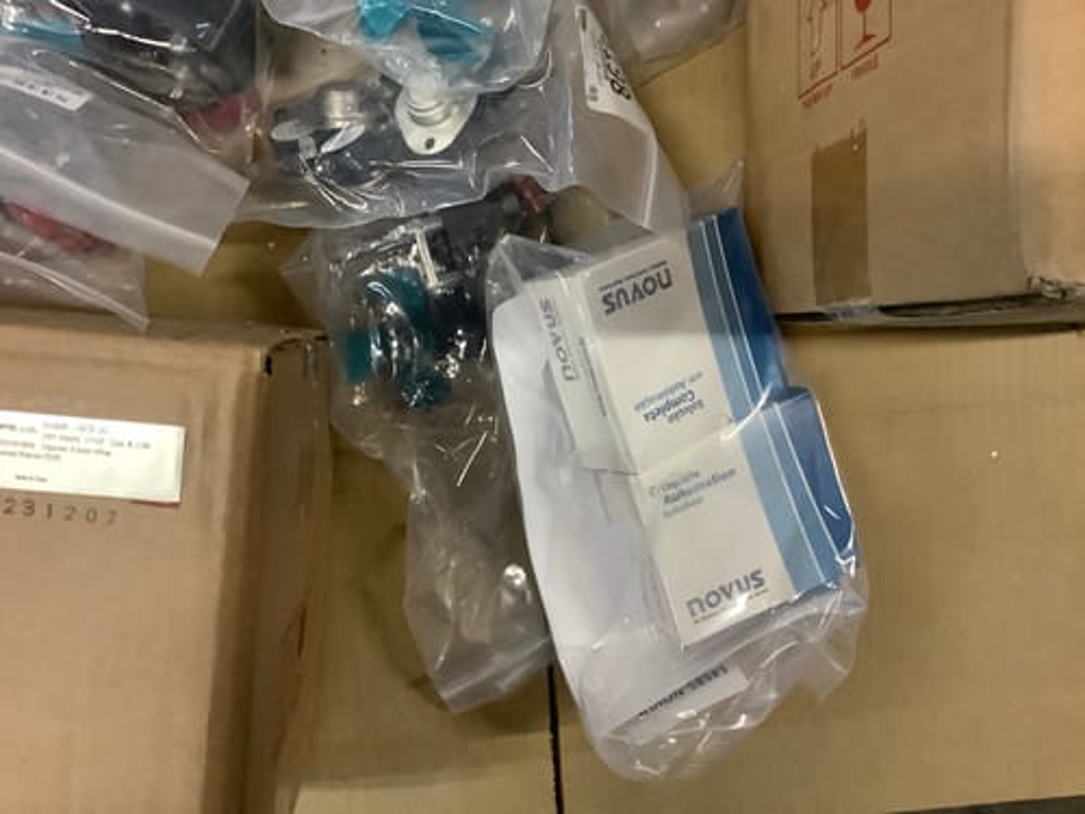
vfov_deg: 45.4
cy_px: 407
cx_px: 542
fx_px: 972
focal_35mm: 31
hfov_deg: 58.4
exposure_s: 1/33
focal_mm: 3.3
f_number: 2.4
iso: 400
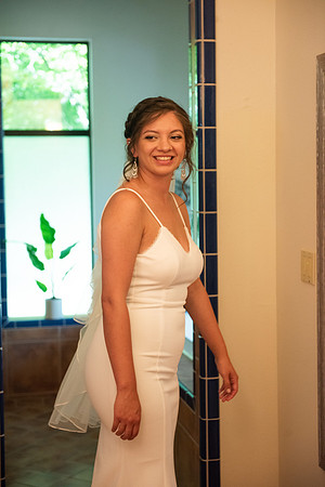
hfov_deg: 21.9
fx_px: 840
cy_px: 244
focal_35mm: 62
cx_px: 162
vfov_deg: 32.4
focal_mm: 62
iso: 1250
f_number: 3.2
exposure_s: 1/160
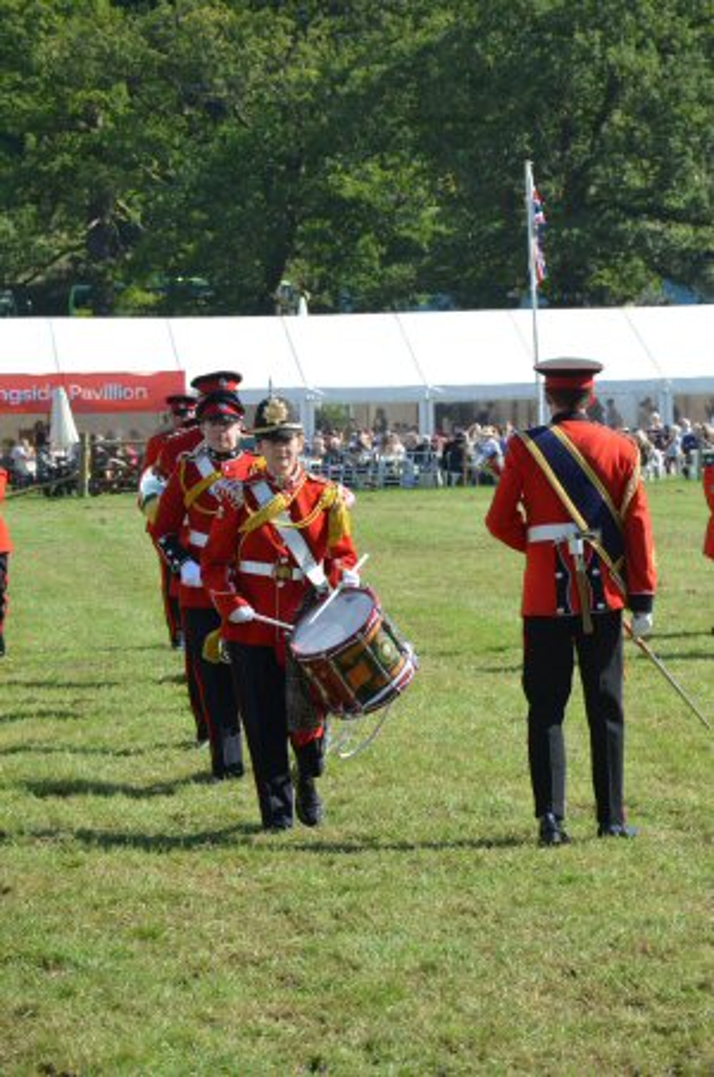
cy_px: 538
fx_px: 4034
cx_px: 357
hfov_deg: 10.1
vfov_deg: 15.2
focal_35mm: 135
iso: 1600
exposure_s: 1/2000
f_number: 9
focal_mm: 90
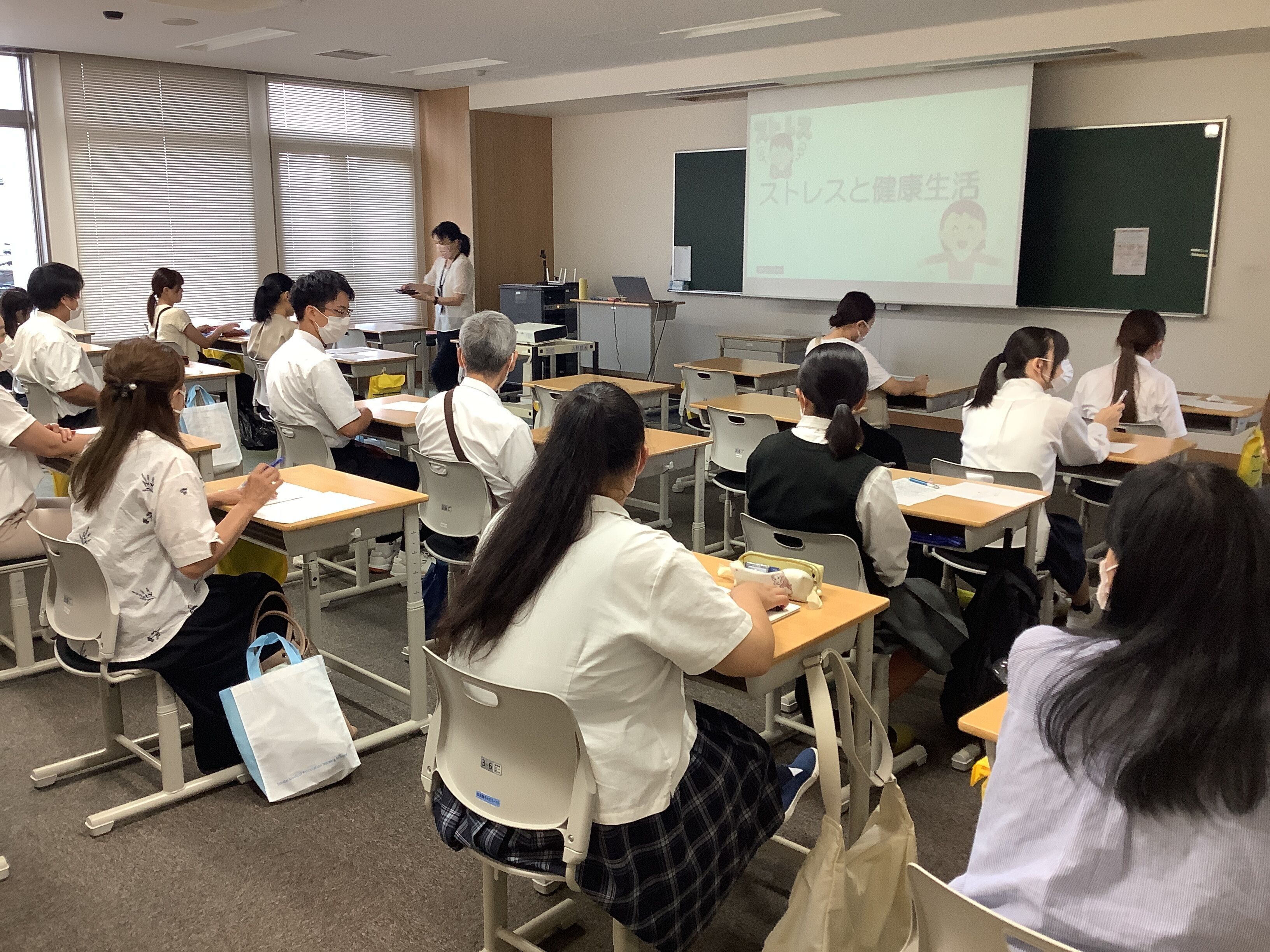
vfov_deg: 45.4
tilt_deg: -12.0
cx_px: 635
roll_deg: -1.1
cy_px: 476
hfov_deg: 58.4
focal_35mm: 31
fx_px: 1137
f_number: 2.4
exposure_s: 1/50
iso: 125
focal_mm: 3.3
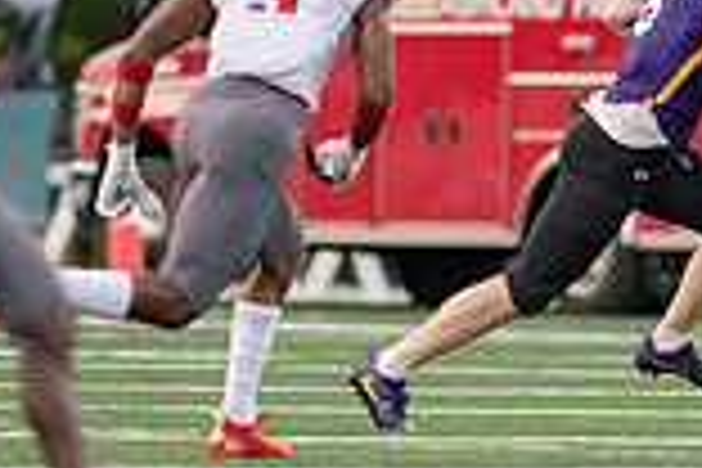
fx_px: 21682
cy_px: 43
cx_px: 594
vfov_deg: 1.2
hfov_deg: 1.9
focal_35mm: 1112
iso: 2000
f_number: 2.8
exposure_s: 1/800
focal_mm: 300
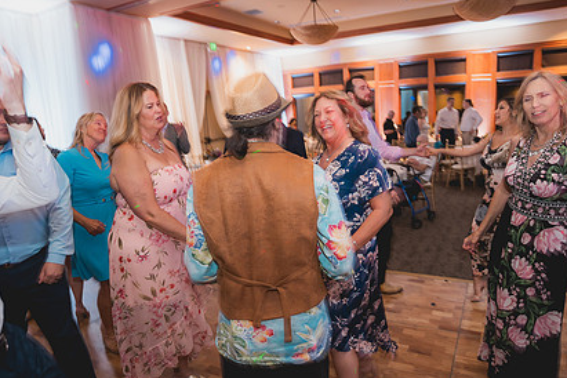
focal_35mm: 24
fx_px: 378
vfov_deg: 53.1
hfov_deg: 73.7
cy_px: 199
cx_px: 299
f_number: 2.8
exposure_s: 1/13
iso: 1000
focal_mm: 17
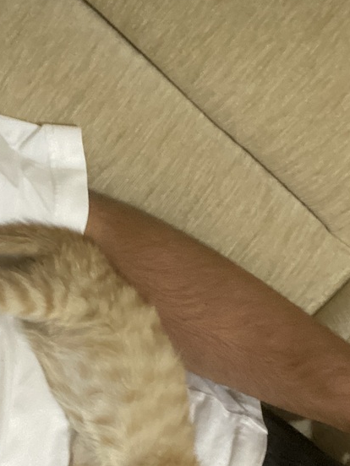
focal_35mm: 50
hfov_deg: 28.6
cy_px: 308
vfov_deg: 37.8
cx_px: 76
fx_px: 674
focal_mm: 2.71
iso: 500
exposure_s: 1/25
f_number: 2.2
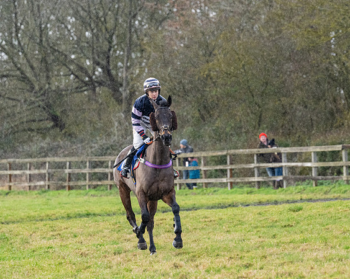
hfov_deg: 6.7
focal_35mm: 287
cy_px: 140
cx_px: 181
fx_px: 2975
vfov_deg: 5.4
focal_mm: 170
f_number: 4
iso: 1600
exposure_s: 1/400
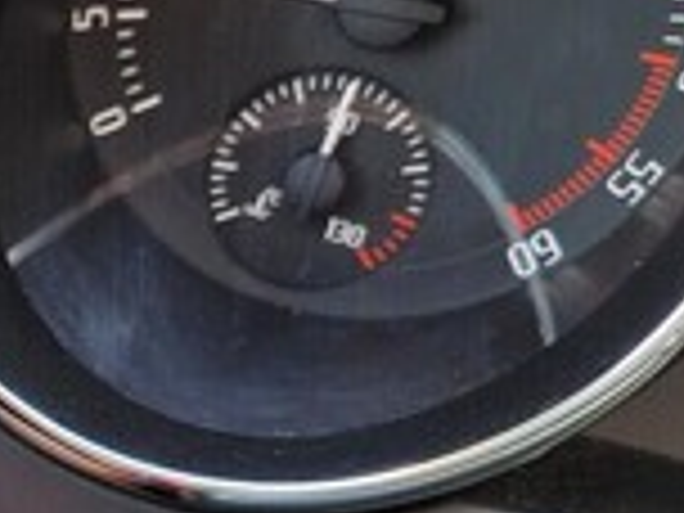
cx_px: -432
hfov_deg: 17.9
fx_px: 1857
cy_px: 632
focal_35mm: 94
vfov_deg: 15.1
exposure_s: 1/100
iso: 64
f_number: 1.8
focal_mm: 5.4
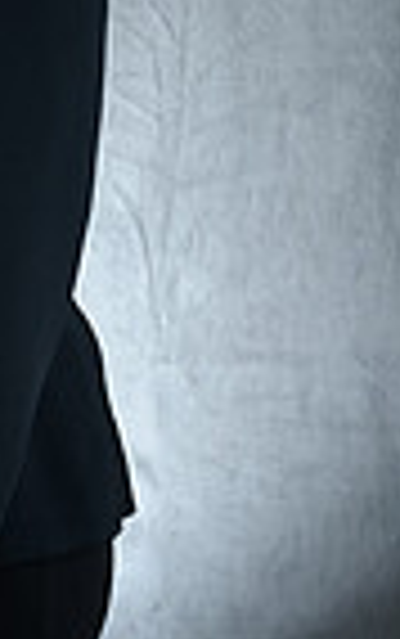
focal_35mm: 181
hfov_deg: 7.2
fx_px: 3151
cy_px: 108
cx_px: -157
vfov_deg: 11.5
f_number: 7.1
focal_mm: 56
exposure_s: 1/200
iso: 100
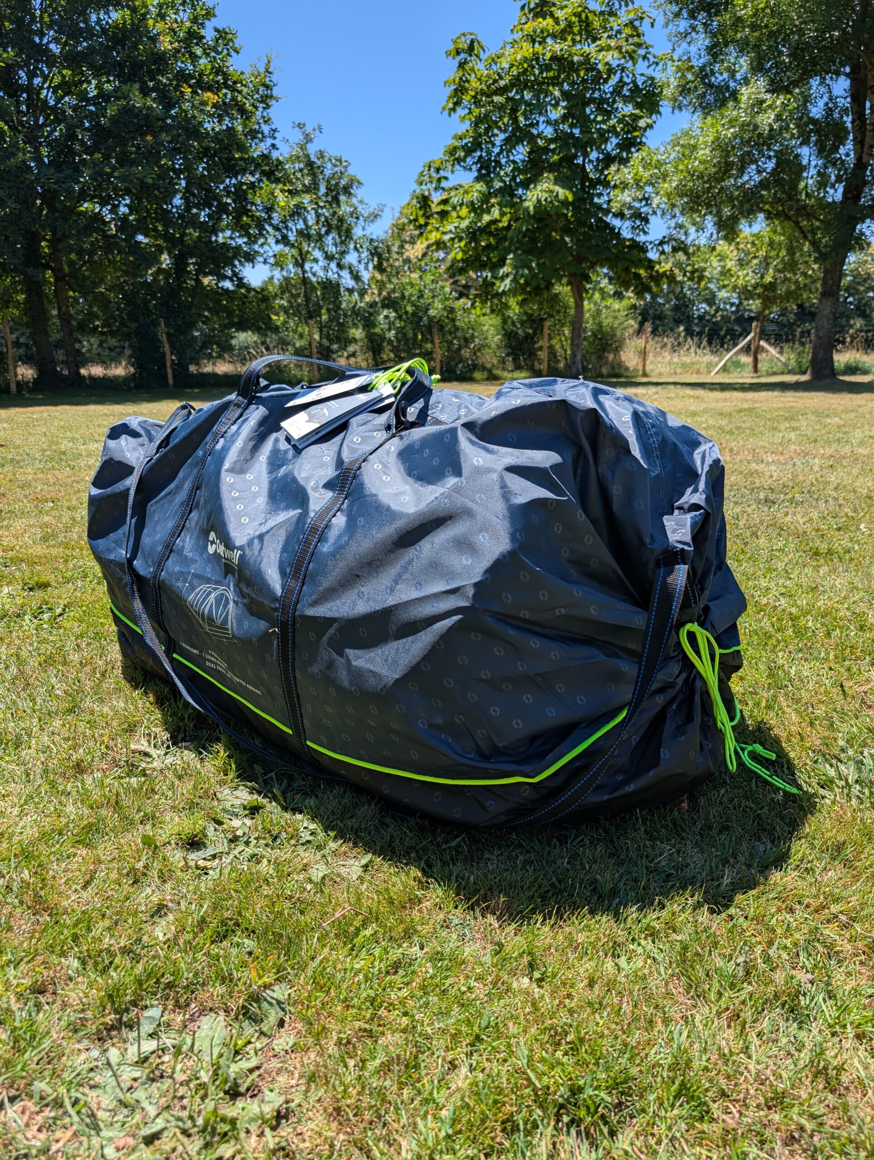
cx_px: 437
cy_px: 580
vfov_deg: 71.5
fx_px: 806
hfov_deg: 56.9
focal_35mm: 24
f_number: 1.68
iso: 19
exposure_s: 1/897
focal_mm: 6.9
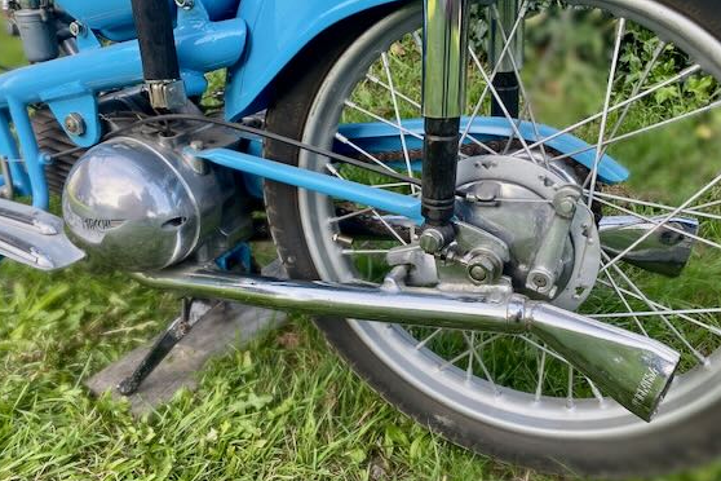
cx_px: 339
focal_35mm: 31
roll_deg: +0.2
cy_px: 226
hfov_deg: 60.2
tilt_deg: -23.9
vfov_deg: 42.3
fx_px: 621
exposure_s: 1/212
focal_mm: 4.25
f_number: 1.8
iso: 32
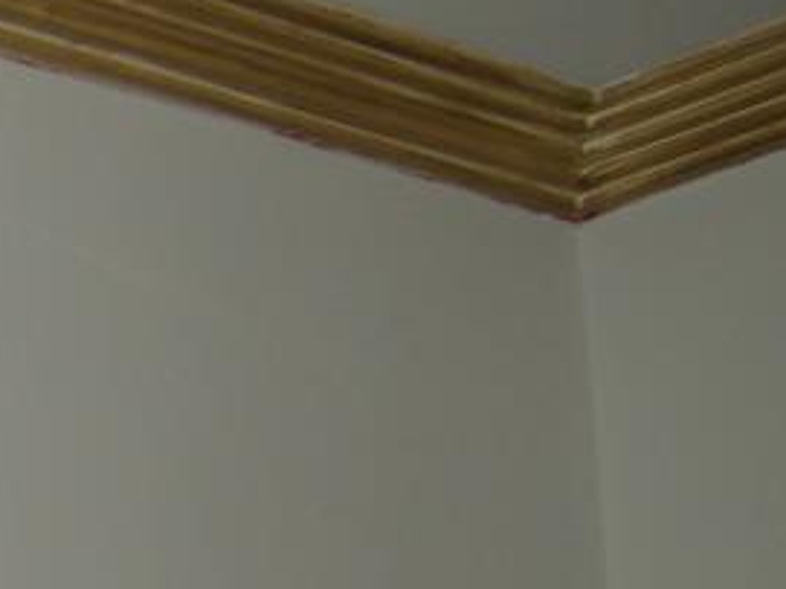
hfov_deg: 9.2
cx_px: -1273
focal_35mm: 186
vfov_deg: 7.6
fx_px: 4221
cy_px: 1233
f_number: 2.7
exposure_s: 1/60
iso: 64
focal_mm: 7.5
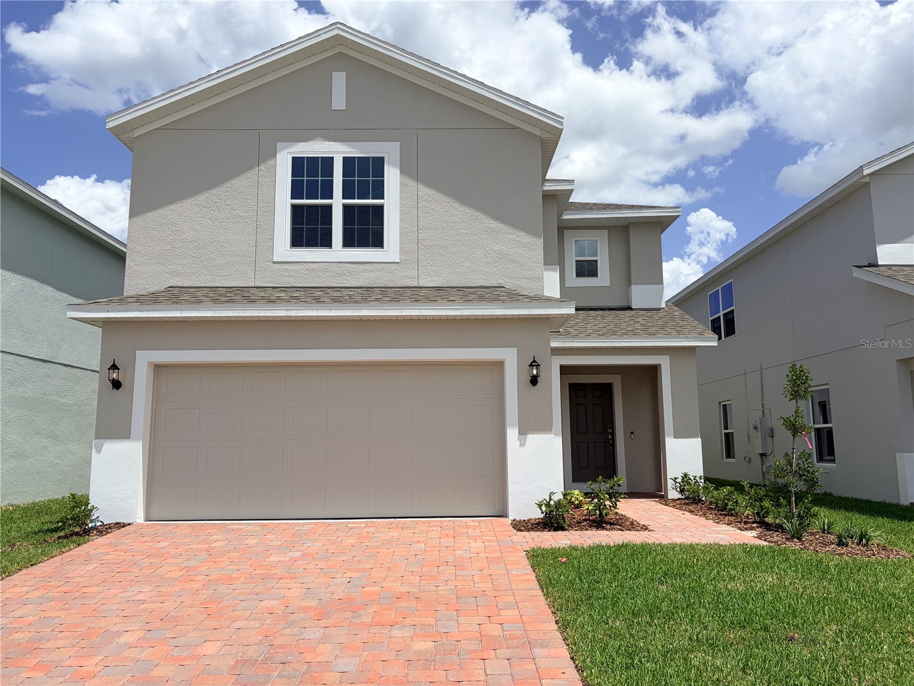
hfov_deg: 67.3
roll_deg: +0.7
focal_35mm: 26
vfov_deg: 53.1
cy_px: 343
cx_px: 457
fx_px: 687
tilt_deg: +9.1
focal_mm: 5.96
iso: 50
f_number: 1.6
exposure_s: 1/5814
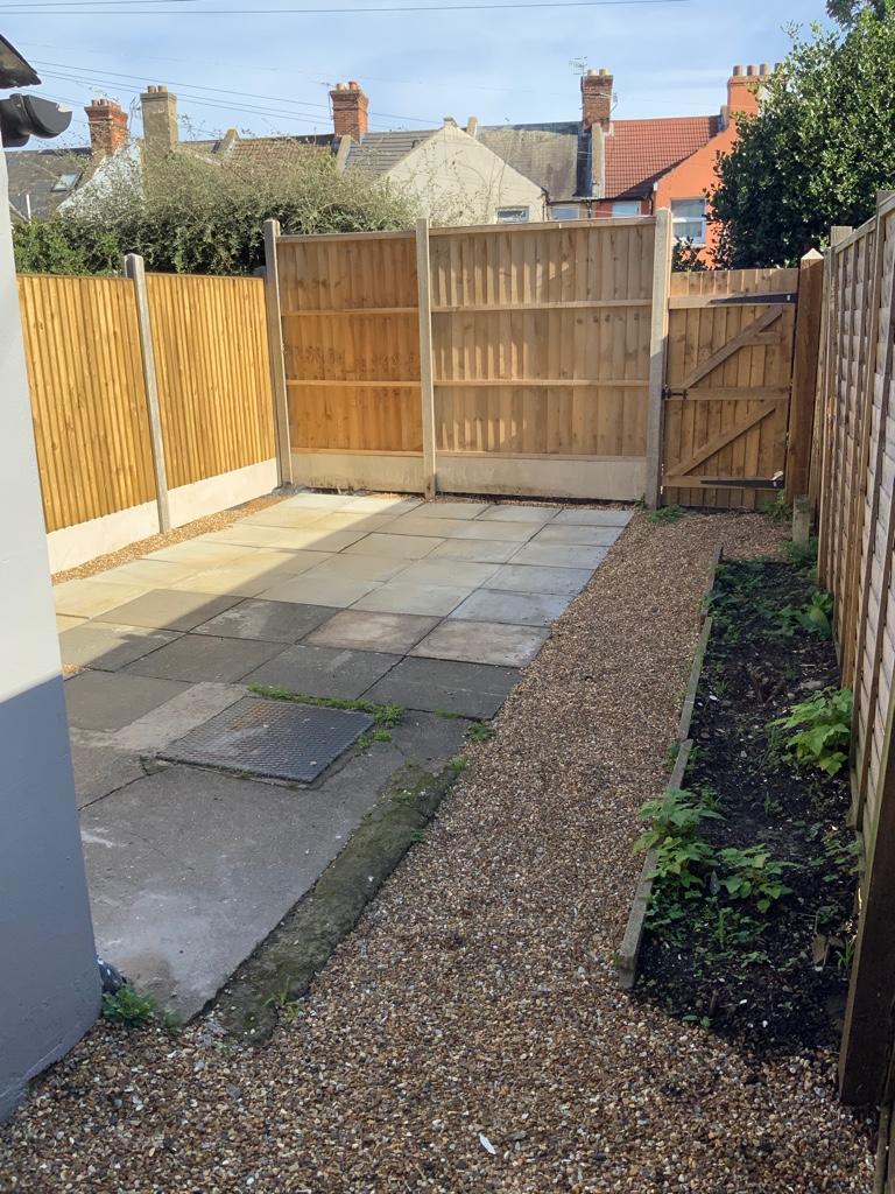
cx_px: 448
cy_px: 597
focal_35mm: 29
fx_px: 1000
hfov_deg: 48.2
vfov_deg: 61.7
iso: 16
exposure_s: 1/804
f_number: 1.8
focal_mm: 3
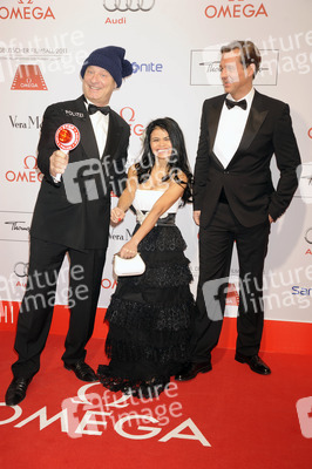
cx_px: 156
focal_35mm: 45
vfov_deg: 43.6
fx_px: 586
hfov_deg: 29.8
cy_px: 234
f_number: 5.6
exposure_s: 1/160
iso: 500
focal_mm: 45
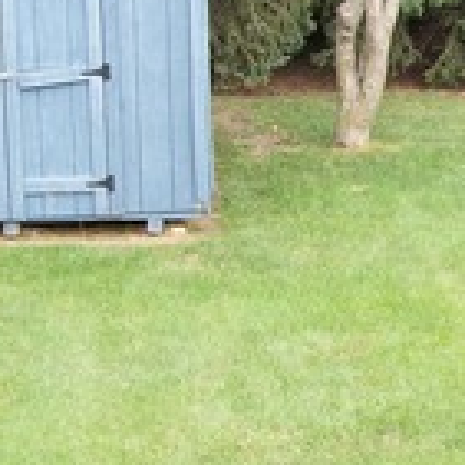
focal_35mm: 128
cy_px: 214
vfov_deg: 13.6
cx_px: 702
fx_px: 1945
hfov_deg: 12.9
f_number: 2.9
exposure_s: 1/160
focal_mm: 5.7
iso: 80
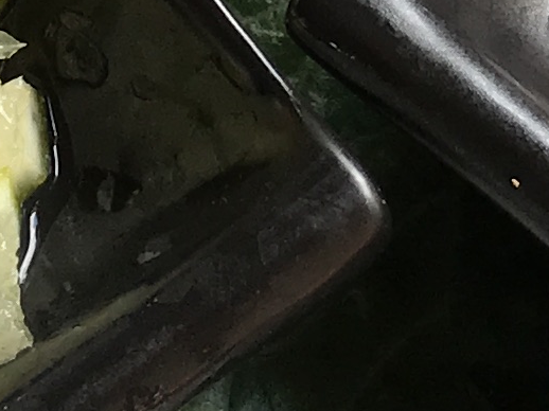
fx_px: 3456
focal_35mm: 218
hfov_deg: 9.1
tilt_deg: -60.8
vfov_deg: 6.5
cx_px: 190
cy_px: -539
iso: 25
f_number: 1.8
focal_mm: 3.99
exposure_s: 1/93
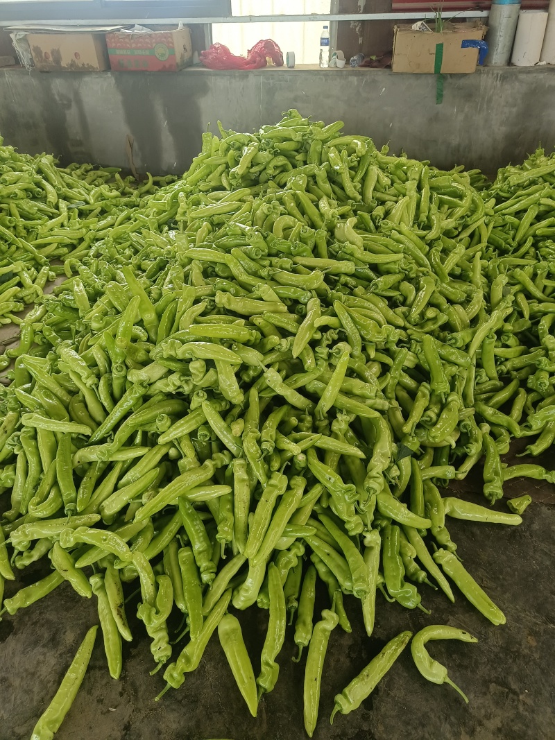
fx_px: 492
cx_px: 278
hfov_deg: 58.9
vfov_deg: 73.9
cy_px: 370
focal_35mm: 23
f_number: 1.88
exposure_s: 1/100
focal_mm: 5.59
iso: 646
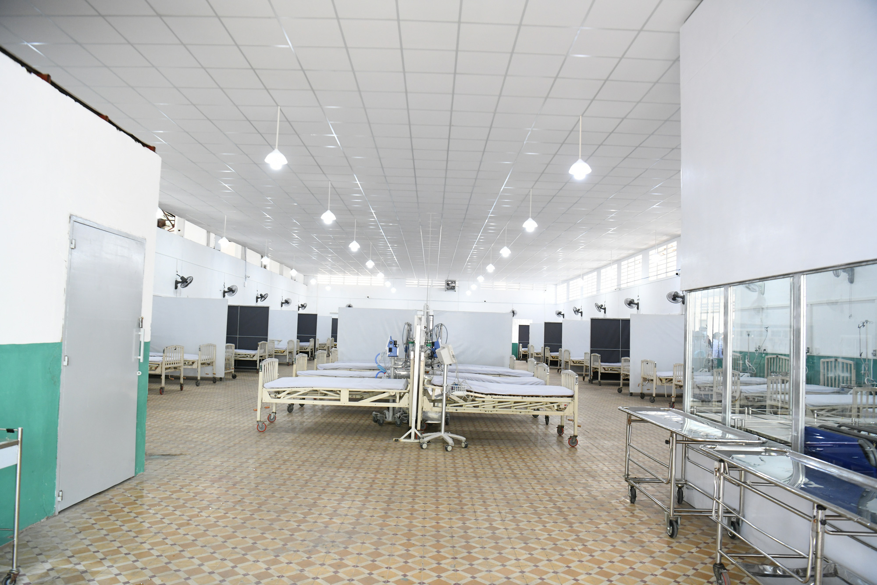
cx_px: 438
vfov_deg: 53.1
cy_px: 292
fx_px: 585
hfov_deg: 73.7
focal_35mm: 24
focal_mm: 24
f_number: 4
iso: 1600
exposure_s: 1/250
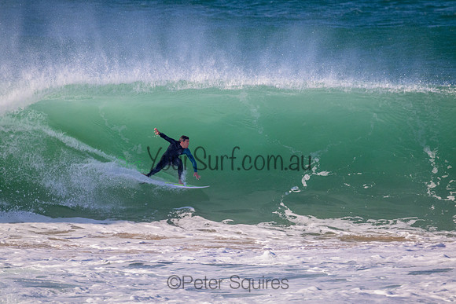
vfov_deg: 1.7
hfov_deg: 2.6
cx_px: 228
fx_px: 10135
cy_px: 152
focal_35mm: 800
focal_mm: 800
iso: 2000
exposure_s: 1/2000
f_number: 11
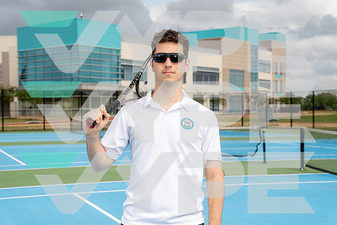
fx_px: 599
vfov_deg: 21.3
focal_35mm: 64
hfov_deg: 31.4
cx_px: 168
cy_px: 112
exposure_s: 1/250
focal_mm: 64
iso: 100
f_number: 7.1
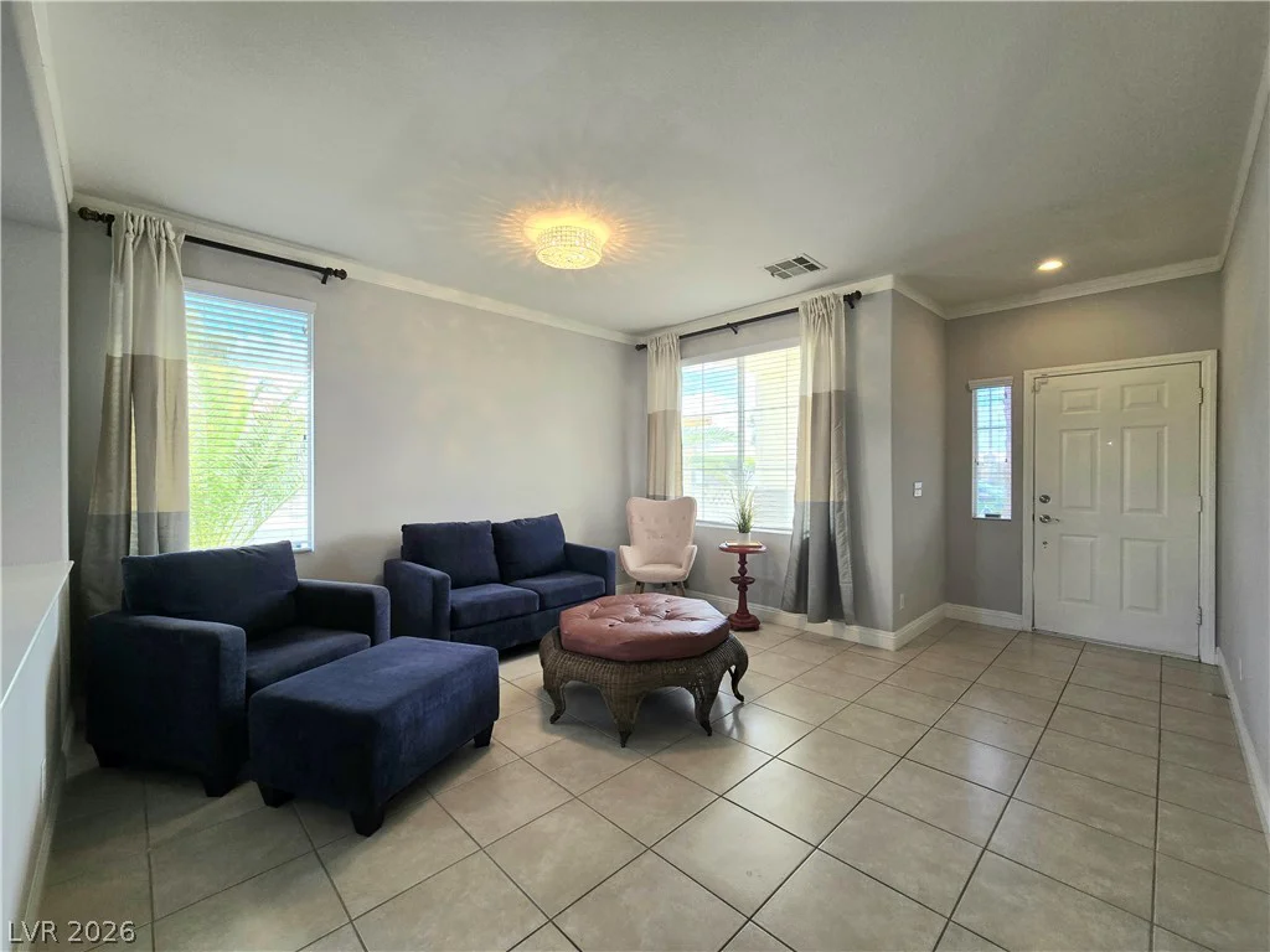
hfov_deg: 106.2
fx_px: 477
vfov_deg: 89.9
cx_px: 635
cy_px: 476
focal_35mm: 13
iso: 80
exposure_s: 1/120
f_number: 2.2
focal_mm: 2.2
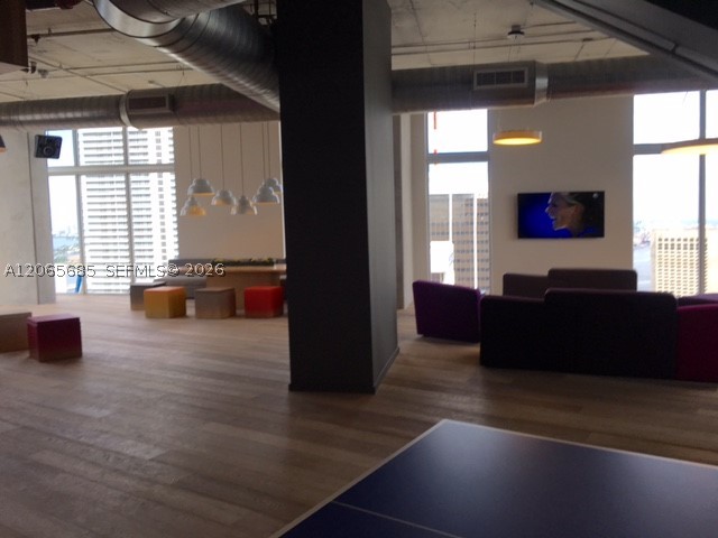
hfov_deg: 61.7
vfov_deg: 48.2
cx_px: 359
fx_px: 602
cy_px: 269
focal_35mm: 29
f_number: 2.2
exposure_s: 1/192
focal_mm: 4.15
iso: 25
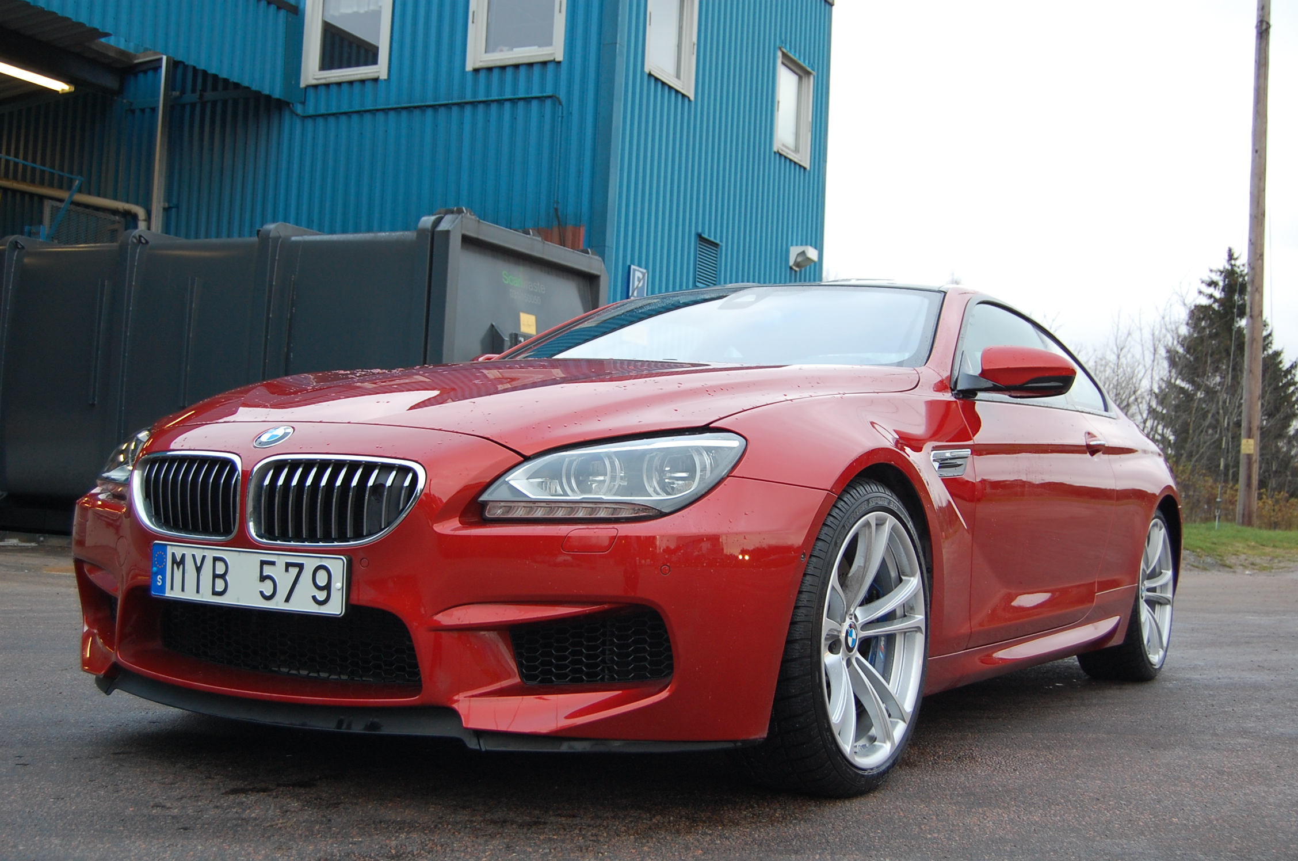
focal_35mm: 42
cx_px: 649
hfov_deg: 46.5
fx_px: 1512
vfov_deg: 31.8
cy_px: 430
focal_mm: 28
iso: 400
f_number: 4.5
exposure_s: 1/80
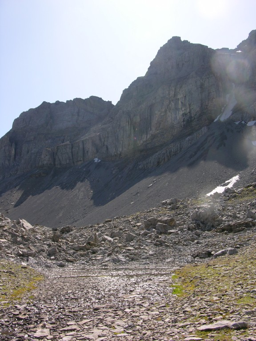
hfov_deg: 40.7
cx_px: 128
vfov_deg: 52.6
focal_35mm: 35
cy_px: 170
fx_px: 345
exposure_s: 1/190
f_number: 5.6
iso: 50
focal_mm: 8.9
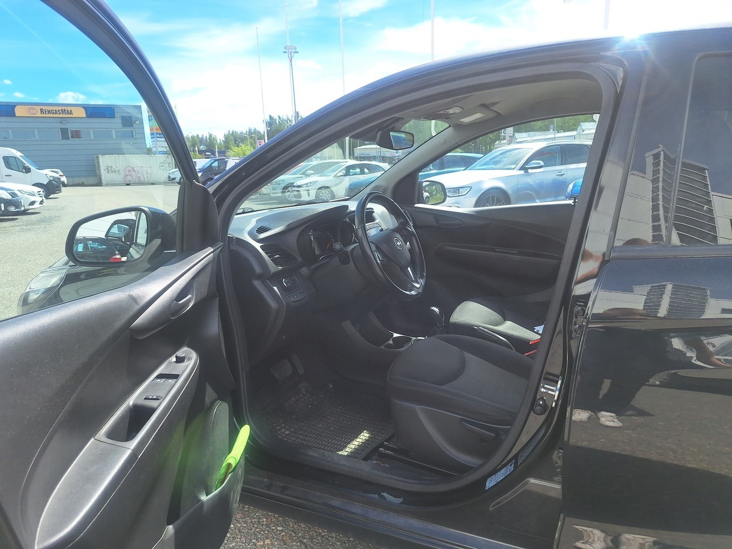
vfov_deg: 58.9
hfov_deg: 73.9
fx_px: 486
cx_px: 366
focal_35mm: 23
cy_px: 274
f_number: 1.8
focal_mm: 5.54
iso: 40
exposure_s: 1/1164
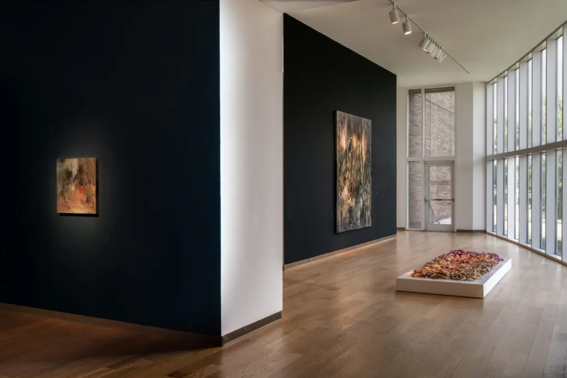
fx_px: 551
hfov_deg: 54.4
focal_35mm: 35
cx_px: 284
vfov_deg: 37.9
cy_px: 189
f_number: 11
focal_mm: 35
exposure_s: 1/2
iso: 200
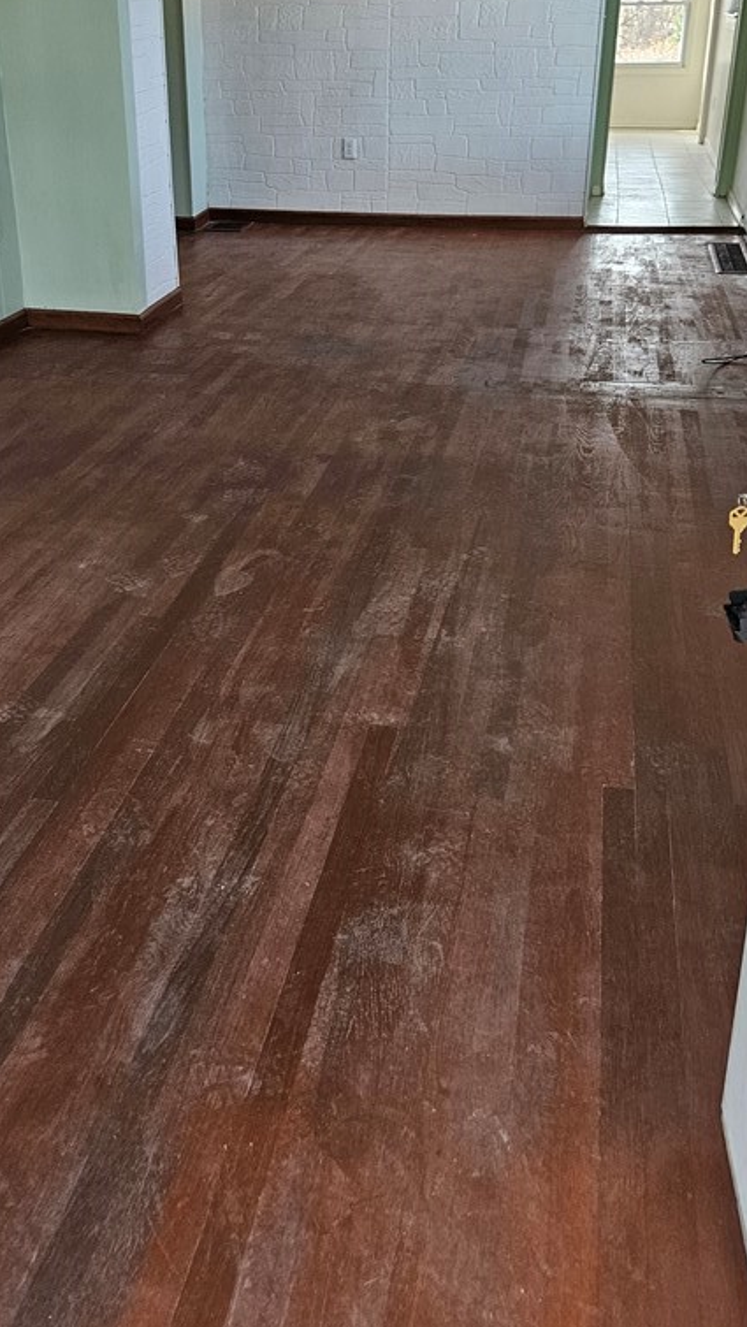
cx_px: 332
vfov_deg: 57.0
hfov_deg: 34.6
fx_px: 1197
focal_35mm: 34
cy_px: 466
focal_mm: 5.4
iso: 250
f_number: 1.8
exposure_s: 1/207
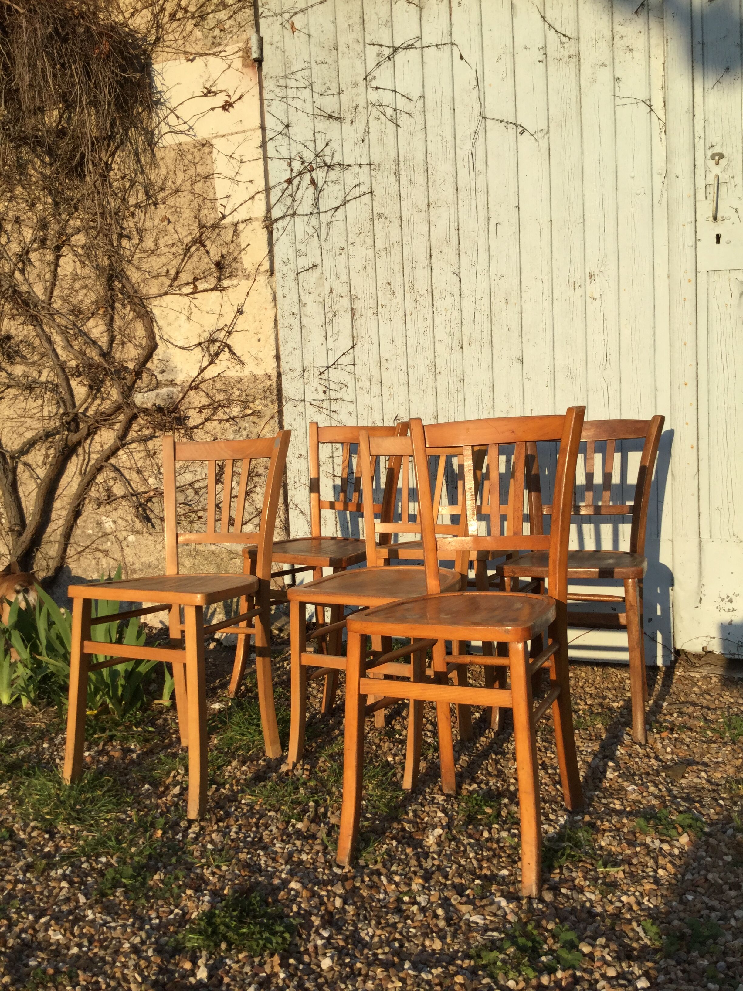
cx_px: 372
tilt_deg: -5.2
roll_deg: +0.9
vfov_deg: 58.4
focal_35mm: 31
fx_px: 887
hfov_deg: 45.4
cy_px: 496
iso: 25
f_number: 2.4
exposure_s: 1/867
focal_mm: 3.3
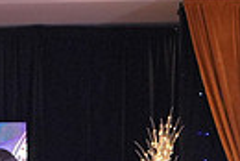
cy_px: 275
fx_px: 1548
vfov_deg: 5.8
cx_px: -270
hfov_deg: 8.3
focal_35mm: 232
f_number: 3.5
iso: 2000
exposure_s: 1/400
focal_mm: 35
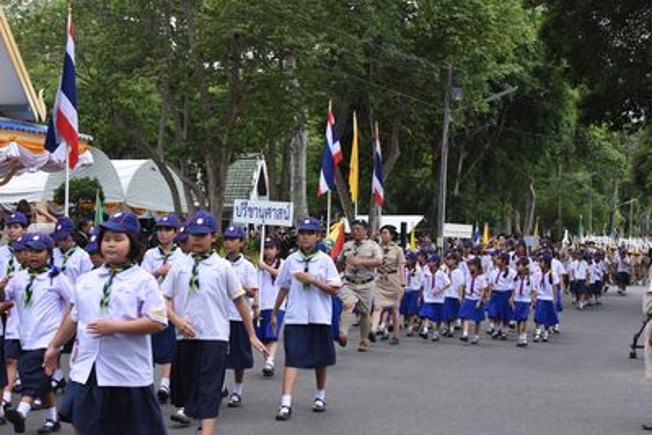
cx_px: 326
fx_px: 1268
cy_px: 218
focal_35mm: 70
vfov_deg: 19.5
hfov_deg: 28.8
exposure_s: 1/400
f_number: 8
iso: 2200
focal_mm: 70
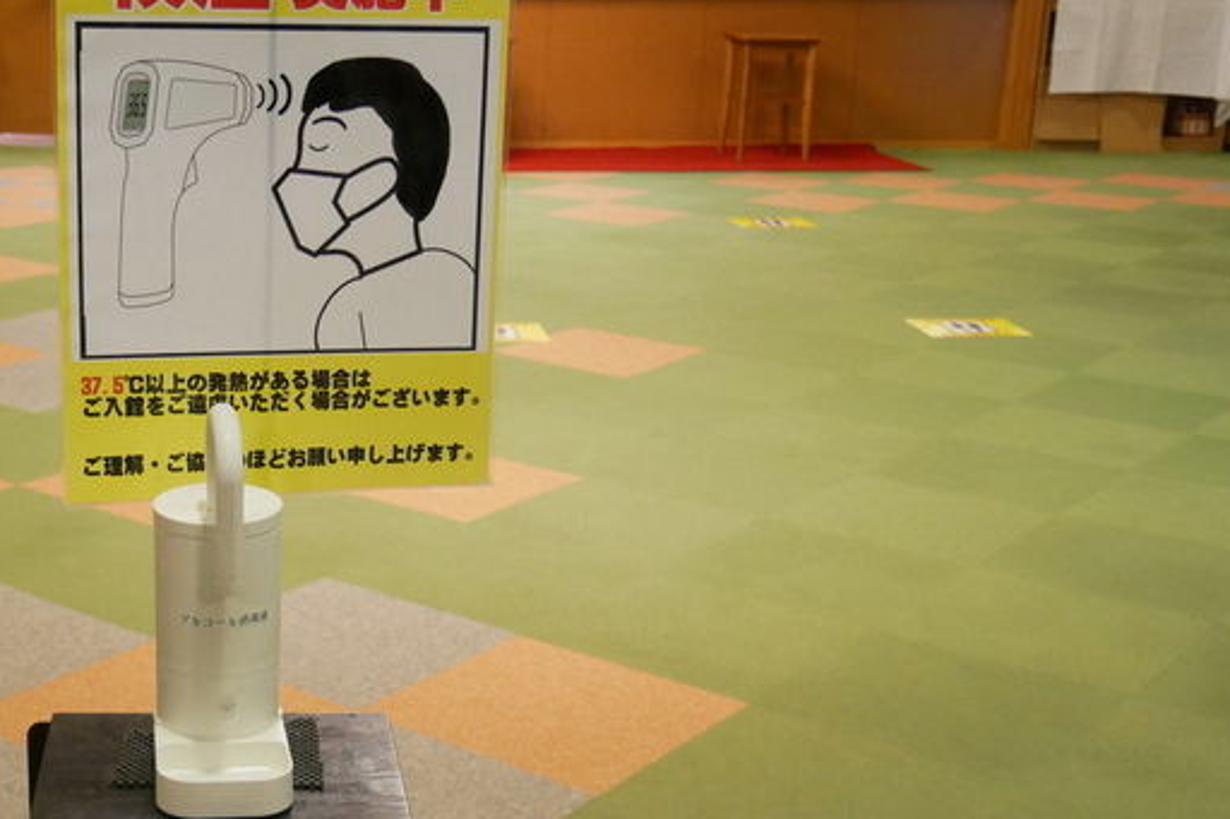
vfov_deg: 25.5
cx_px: 282
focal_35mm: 53
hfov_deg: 36.5
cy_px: 478
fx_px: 1810
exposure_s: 1/60
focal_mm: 16
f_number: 4
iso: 2000
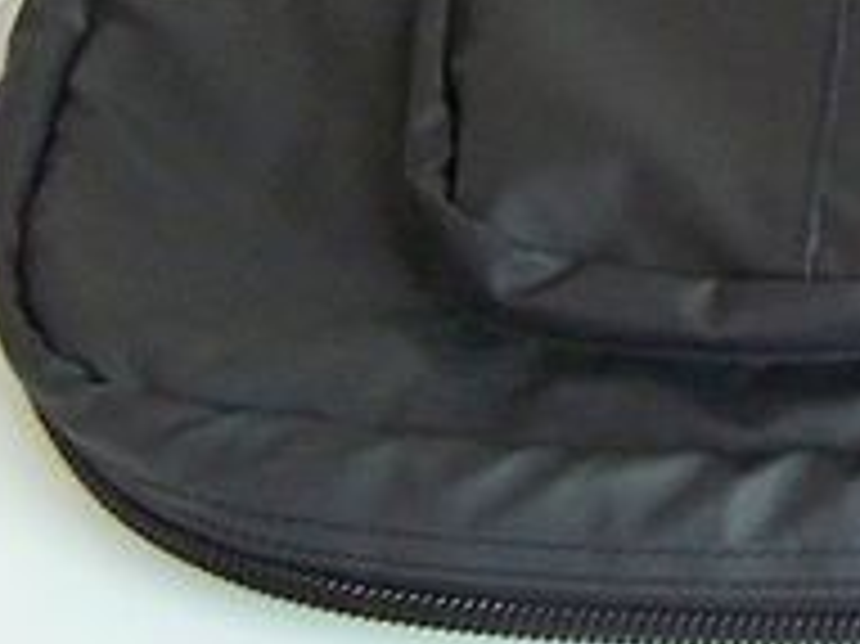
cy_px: -137
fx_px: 3277
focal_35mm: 132
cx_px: 1441
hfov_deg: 13.7
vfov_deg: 11.0
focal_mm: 5.85
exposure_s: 1/10
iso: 400
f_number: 2.8
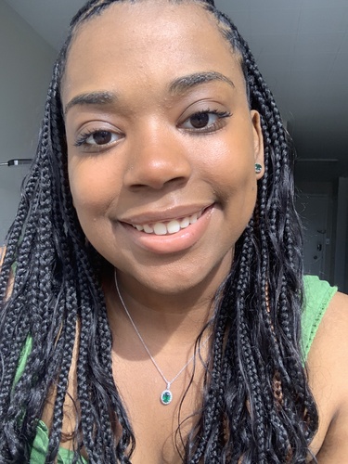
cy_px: 232
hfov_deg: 44.2
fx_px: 429
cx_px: 174
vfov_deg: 56.8
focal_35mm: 32
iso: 25
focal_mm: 2.87
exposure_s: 1/121
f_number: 2.2
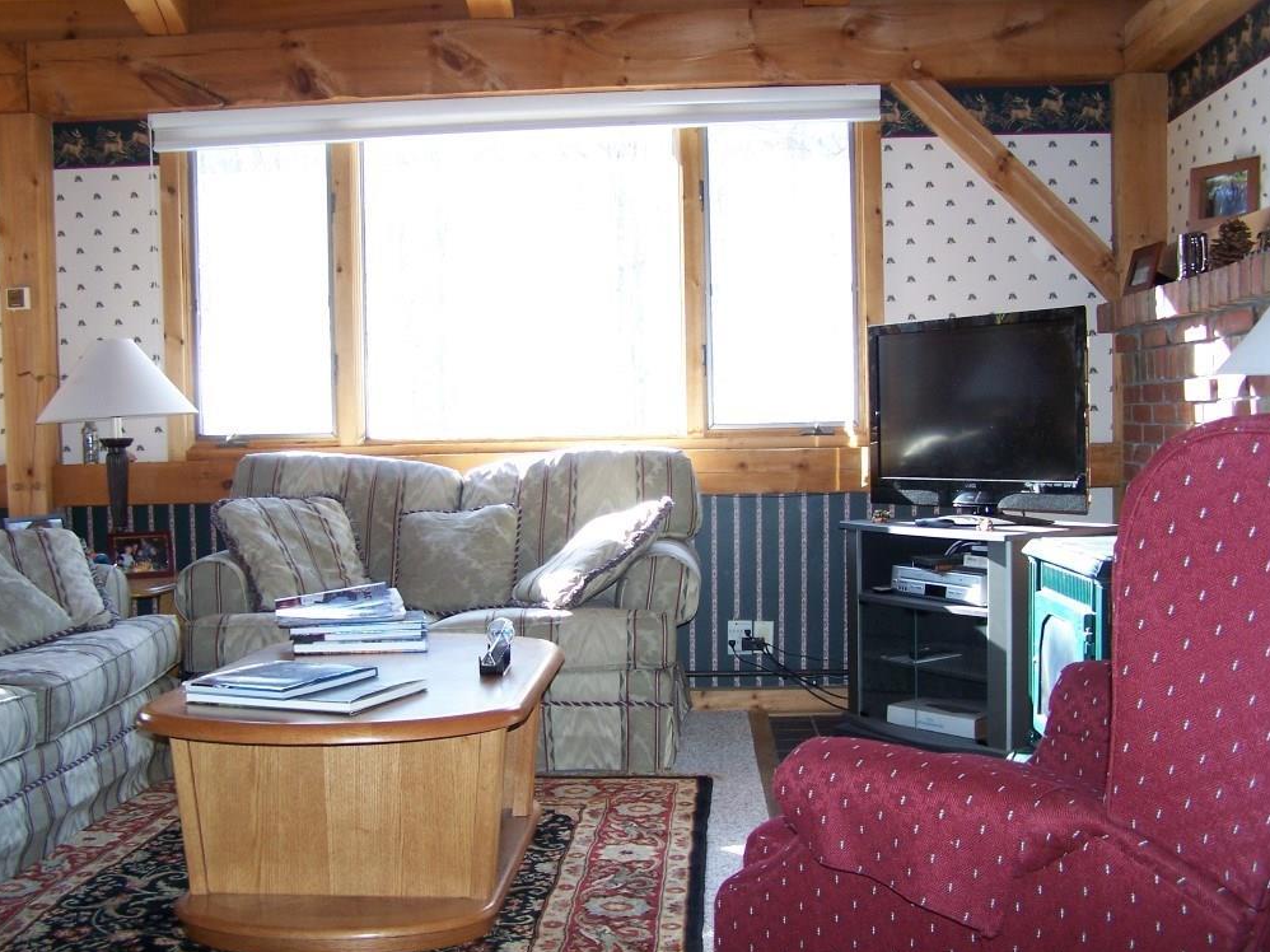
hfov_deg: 47.9
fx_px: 1430
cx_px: 626
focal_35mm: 39
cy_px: 487
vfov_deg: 36.8
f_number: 2.8
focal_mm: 6.3
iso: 140
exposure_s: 1/60
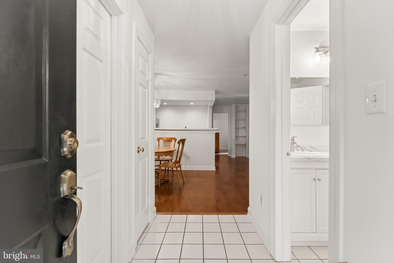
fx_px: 170
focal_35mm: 16
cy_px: 132
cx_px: 197
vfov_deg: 75.5
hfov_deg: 98.5
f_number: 7.1
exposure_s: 1/60
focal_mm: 15.5
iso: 1250
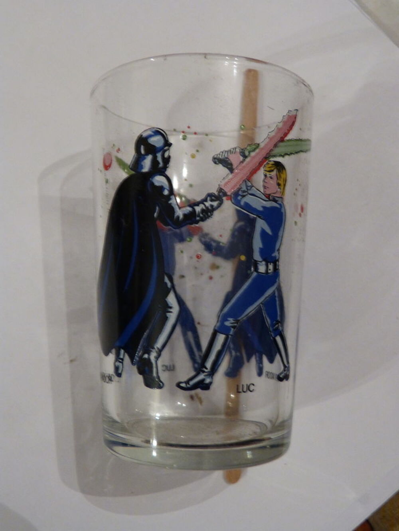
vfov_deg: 51.4
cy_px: 266
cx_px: 200
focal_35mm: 36
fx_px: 553
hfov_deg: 39.7
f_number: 3.1
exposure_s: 1/10
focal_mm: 6.3
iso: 400
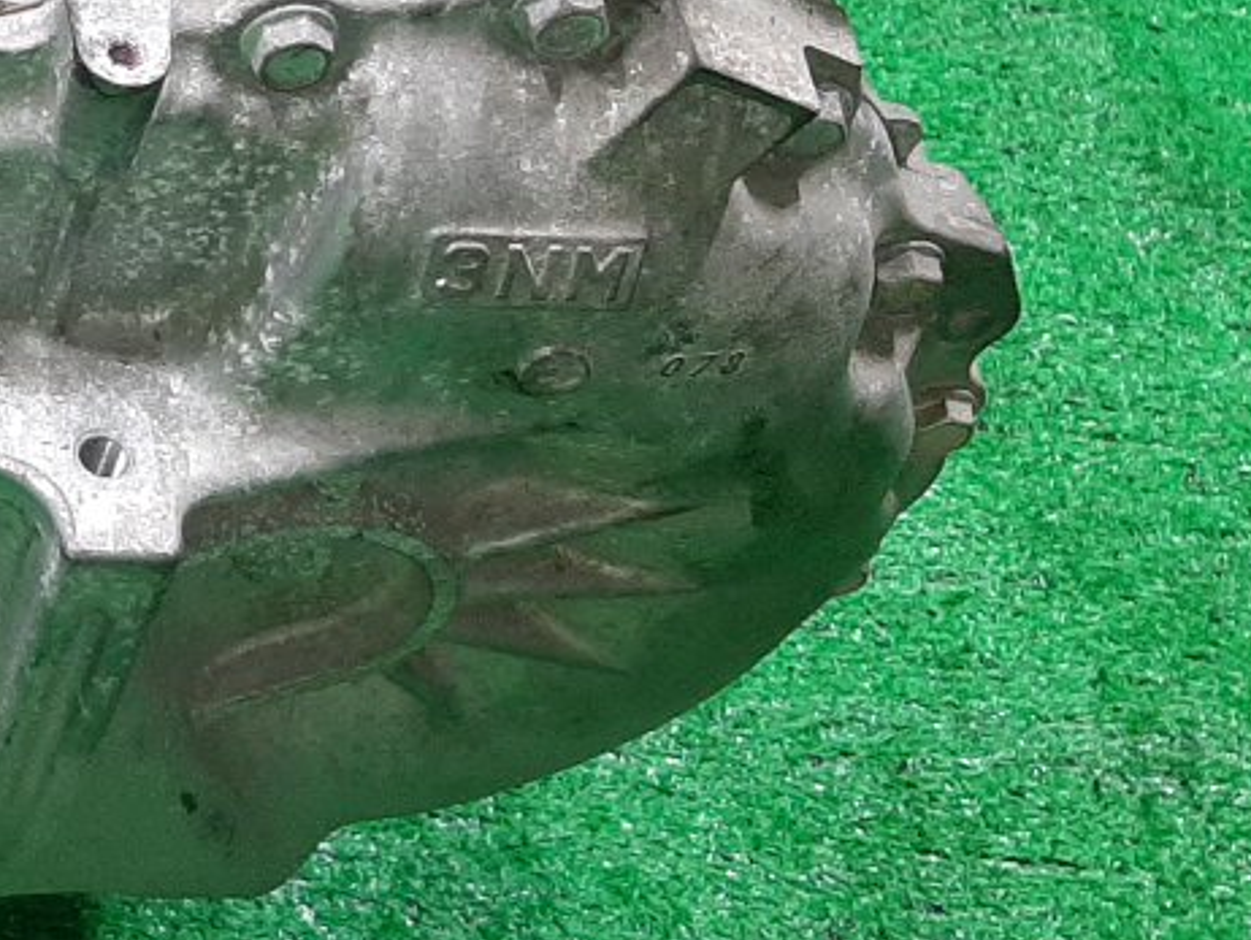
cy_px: 396
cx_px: -355
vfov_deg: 18.2
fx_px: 2929
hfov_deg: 21.8
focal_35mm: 81
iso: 162
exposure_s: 1/50
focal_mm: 3.93
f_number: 1.7
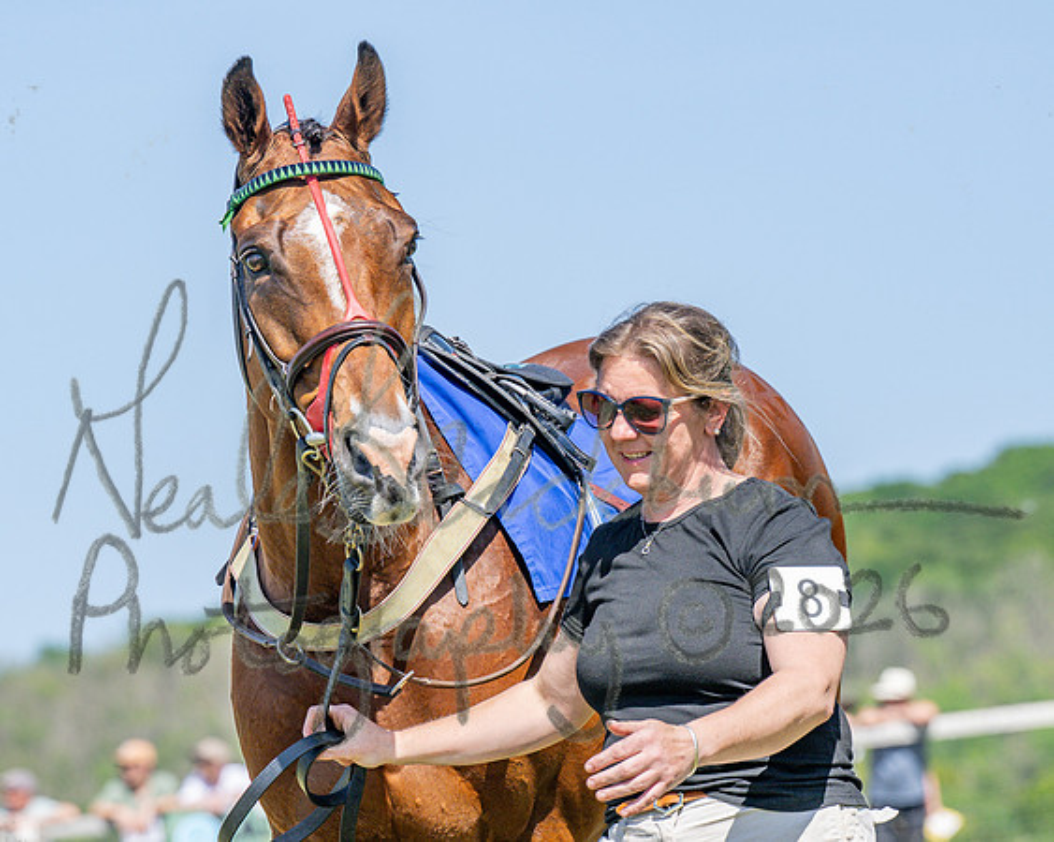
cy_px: 350
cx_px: 267
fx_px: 7865
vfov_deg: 6.1
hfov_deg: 7.7
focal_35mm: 252
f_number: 4
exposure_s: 1/2000
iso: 200
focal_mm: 120
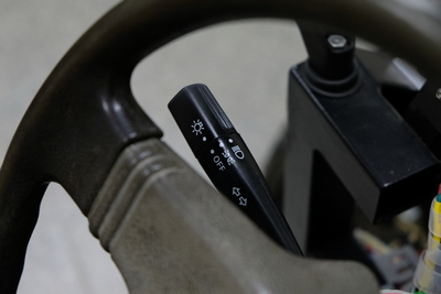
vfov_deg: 21.3
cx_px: 220
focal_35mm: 64
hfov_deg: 31.4
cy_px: 147
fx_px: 784
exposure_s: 1/180
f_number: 4
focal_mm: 42.5
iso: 1600
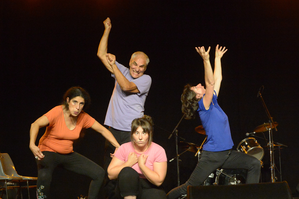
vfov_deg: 27.0
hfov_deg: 39.6
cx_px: 150
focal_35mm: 50
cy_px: 100
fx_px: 415
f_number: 5
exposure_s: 1/100
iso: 12800
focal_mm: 50
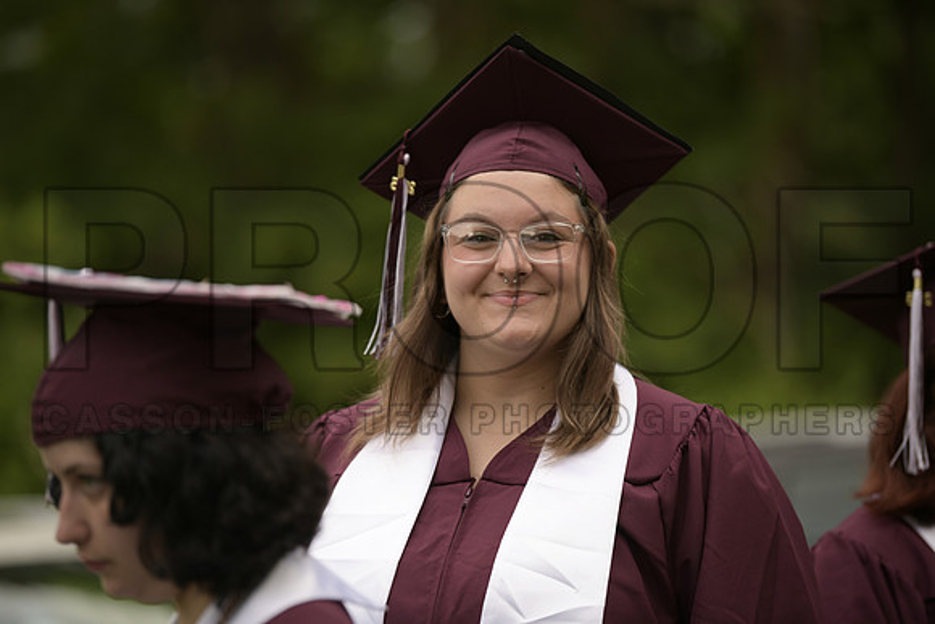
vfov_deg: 8.6
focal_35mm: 160
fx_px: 4156
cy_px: 312
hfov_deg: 12.8
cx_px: 468
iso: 200
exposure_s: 1/250
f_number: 2.8
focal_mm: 160
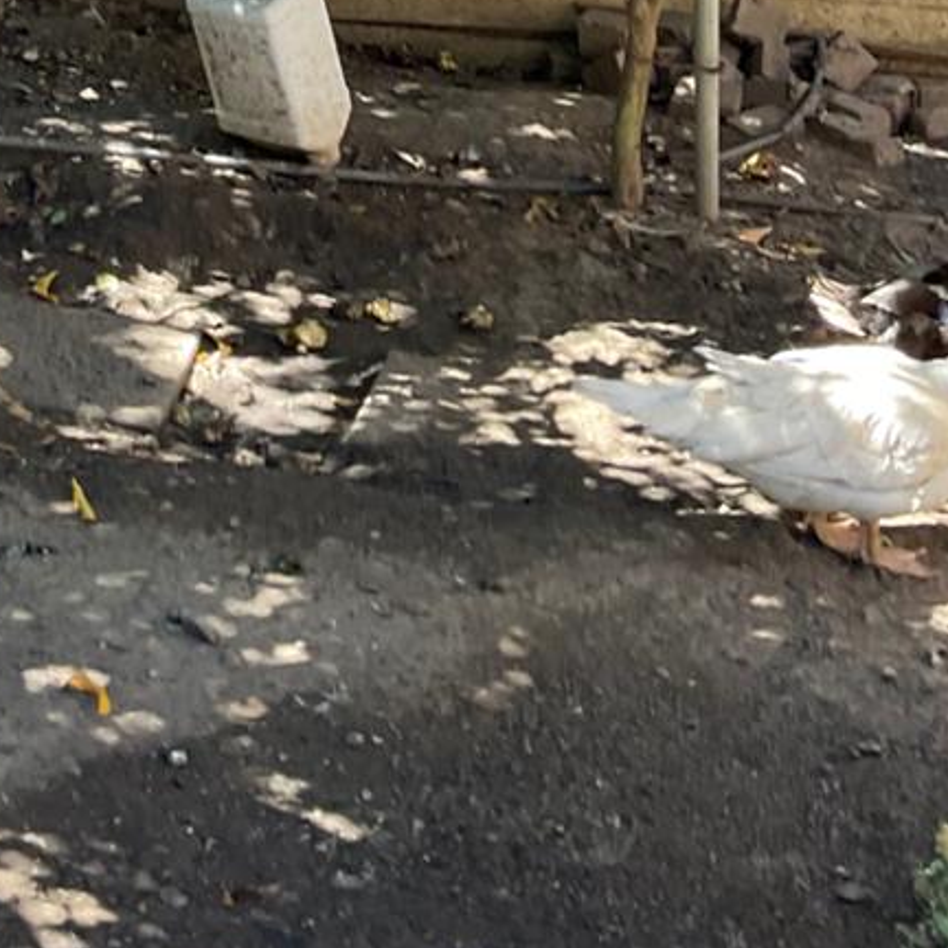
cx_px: 183
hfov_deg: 19.3
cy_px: -511
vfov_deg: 17.4
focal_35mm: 89
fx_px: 2758
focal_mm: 3
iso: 32
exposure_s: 1/122
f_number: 1.8
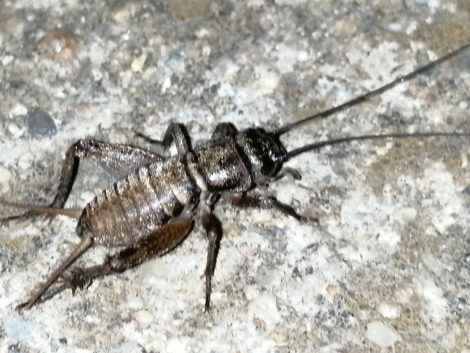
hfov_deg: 18.9
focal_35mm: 104
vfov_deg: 14.2
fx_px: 1412
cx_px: 235
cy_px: 176
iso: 80
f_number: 1.8
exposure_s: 1/33.3
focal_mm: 3.46
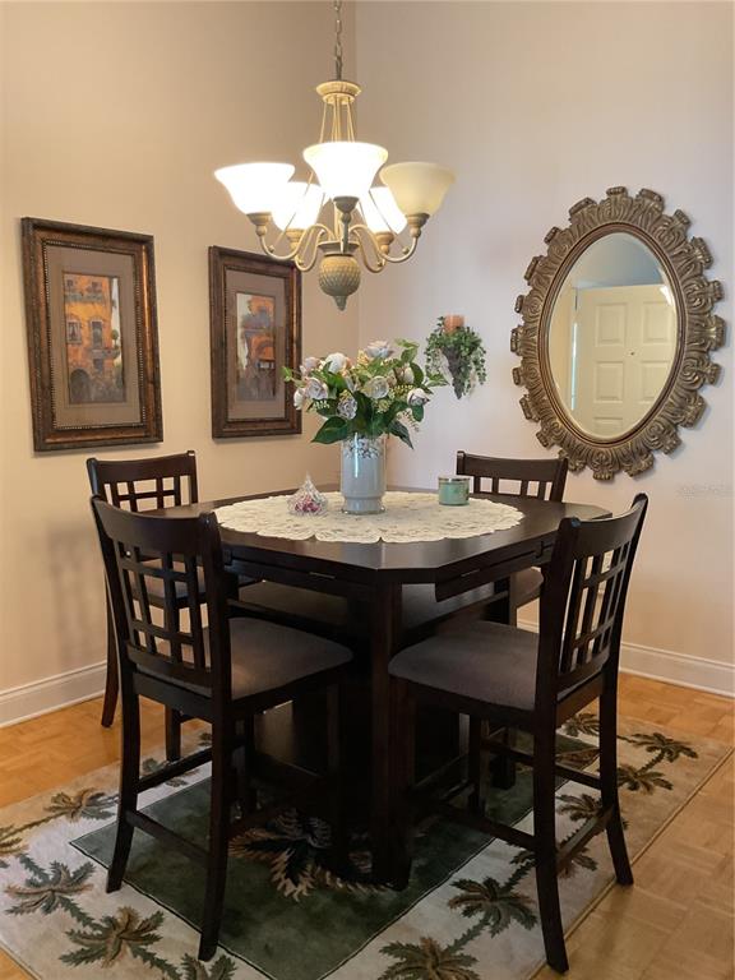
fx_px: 821
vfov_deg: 61.7
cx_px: 368
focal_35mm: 29
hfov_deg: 48.2
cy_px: 490
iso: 200
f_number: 1.8
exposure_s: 1/60
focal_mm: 3
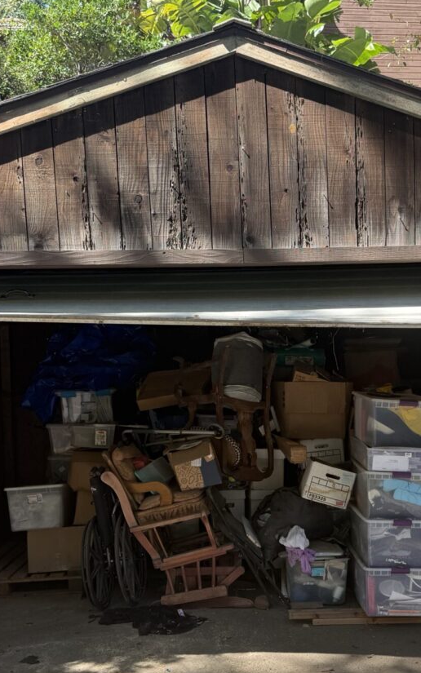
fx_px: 679
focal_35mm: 37
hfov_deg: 33.9
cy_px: 421
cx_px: 305
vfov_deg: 52.2
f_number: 1.78
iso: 100
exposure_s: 1/735
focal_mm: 6.76
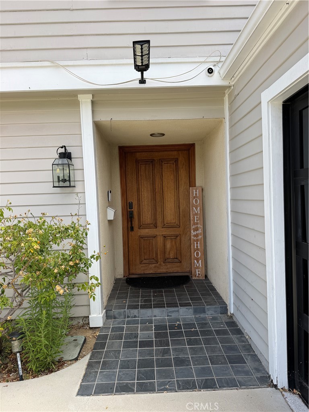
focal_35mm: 24
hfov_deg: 56.8
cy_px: 206
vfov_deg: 71.6
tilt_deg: -2.3
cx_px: 154
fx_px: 286
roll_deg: +2.2
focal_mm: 6.76
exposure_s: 1/2000
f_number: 1.78
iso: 80
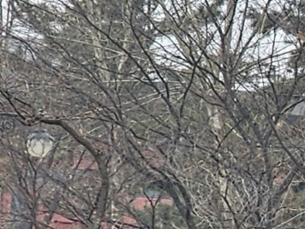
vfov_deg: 4.0
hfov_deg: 5.1
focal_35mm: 370
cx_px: 807
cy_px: 473
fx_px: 3260
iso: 50
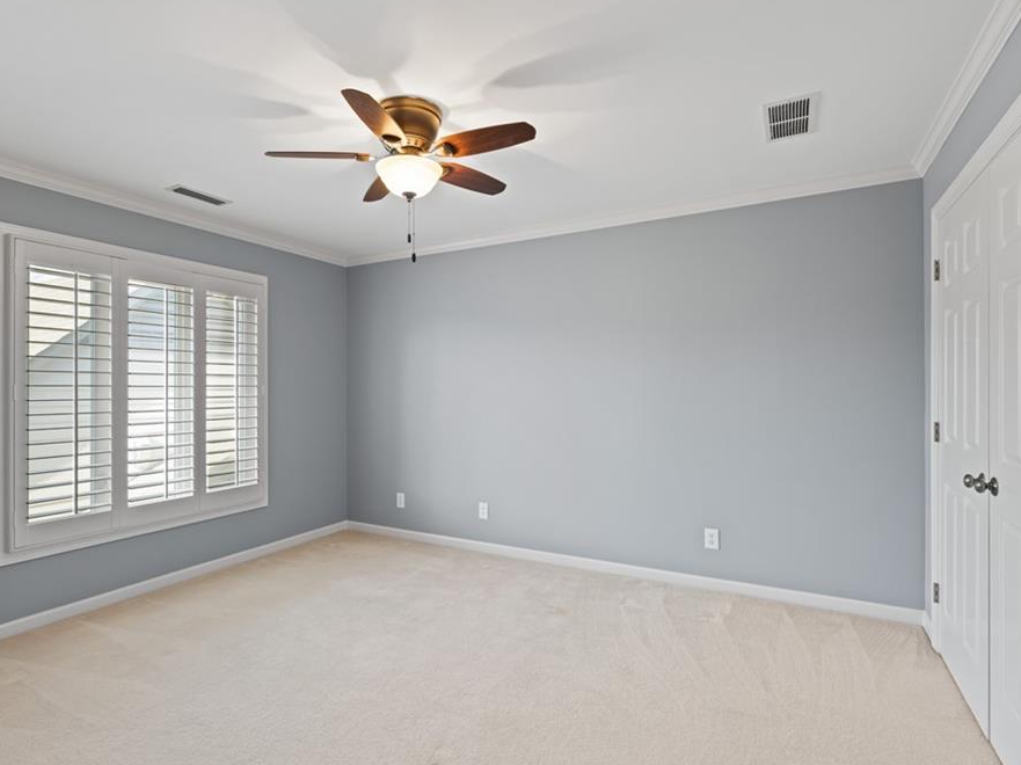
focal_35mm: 19
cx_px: 480
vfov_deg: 68.6
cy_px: 381
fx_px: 560
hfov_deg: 84.6
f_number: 8
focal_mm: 17
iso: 400
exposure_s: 1/2.5
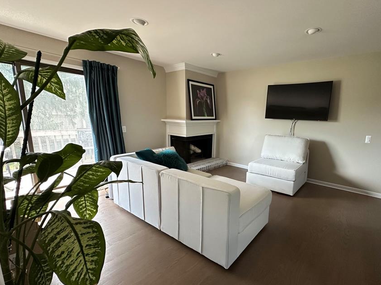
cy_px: 150
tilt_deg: -9.7
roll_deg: -2.6
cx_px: 228
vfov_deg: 74.7
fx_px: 187
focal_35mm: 17
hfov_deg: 89.9
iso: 320
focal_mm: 2.22
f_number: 2.2
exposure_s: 1/76
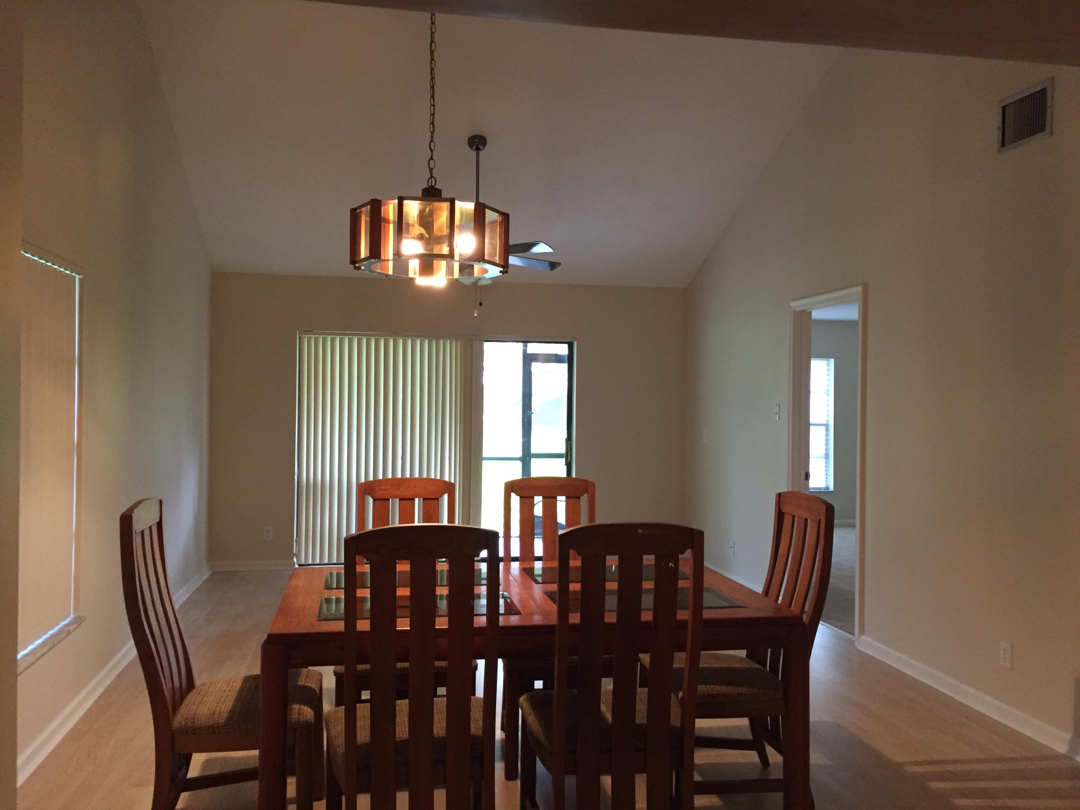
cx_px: 540
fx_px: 905
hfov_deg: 61.7
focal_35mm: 29
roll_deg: -1.1
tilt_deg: +0.4
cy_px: 405
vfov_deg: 48.2
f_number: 2.2
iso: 250
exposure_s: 1/20
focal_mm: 4.15
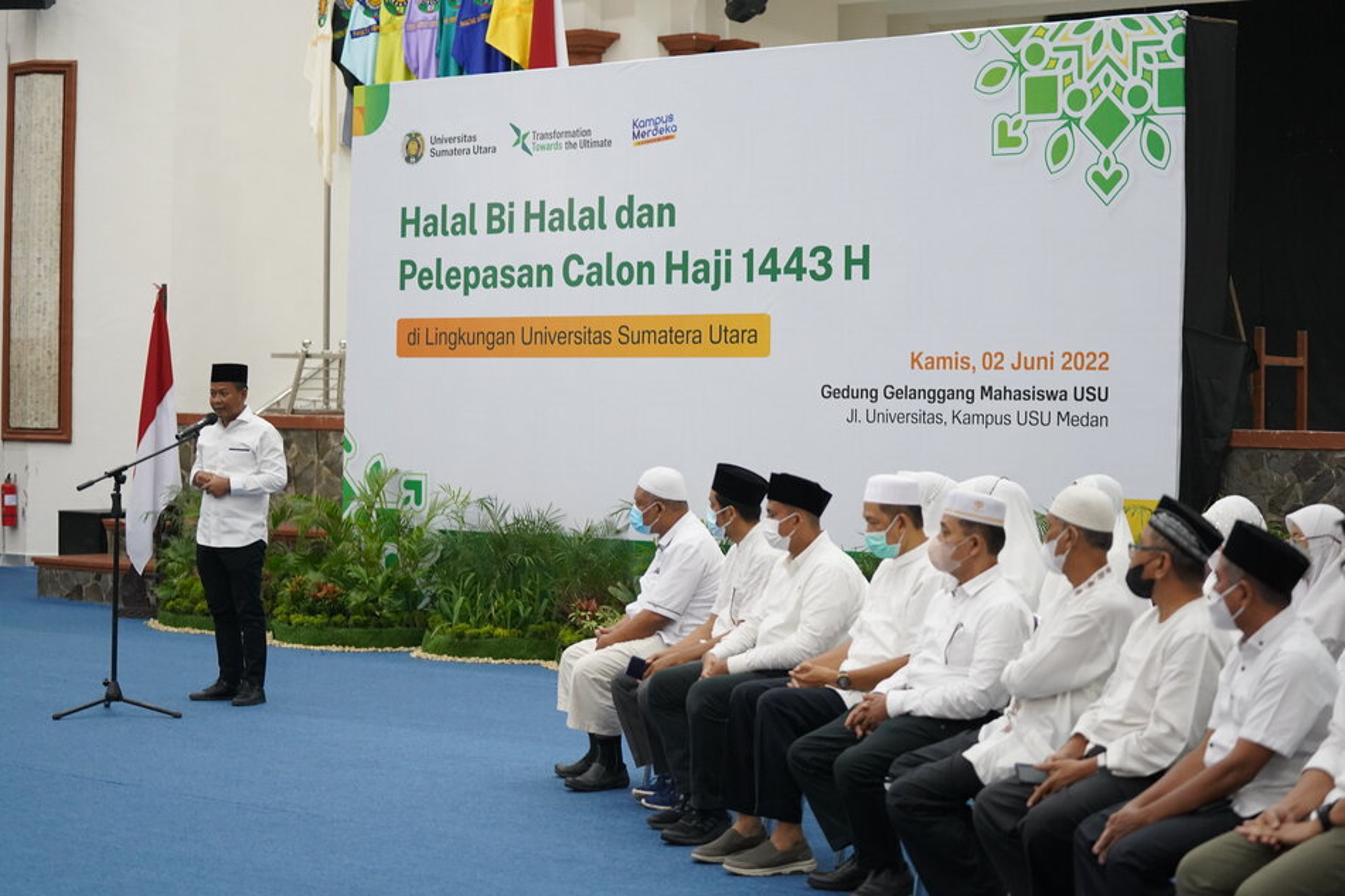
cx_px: 672
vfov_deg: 19.4
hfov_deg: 28.8
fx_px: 2615
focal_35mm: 70
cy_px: 448
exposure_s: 1/160
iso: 5000
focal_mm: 70
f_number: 2.8
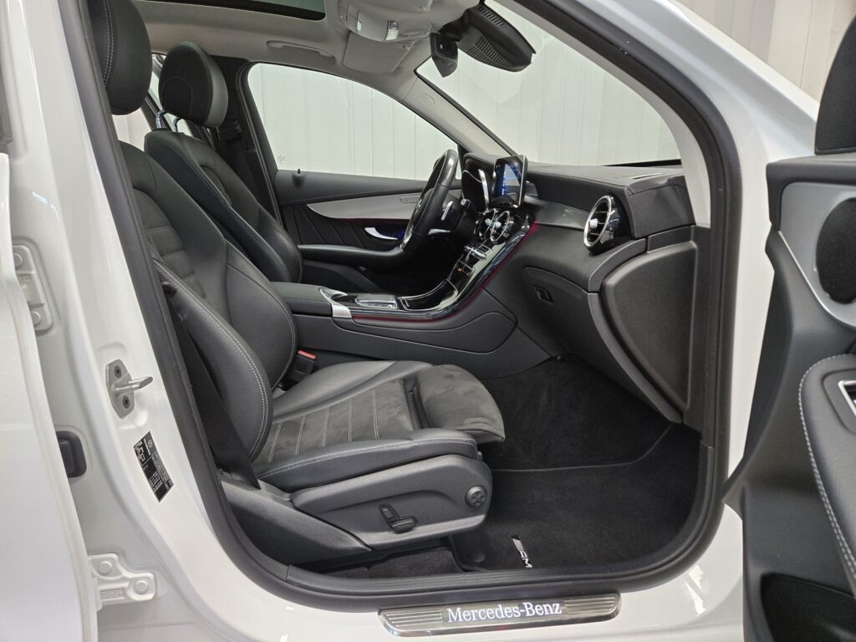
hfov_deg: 73.9
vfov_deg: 58.9
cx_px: 428
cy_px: 321
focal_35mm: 23
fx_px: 569
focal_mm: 5.4
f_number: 1.8
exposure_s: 1/100
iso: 250
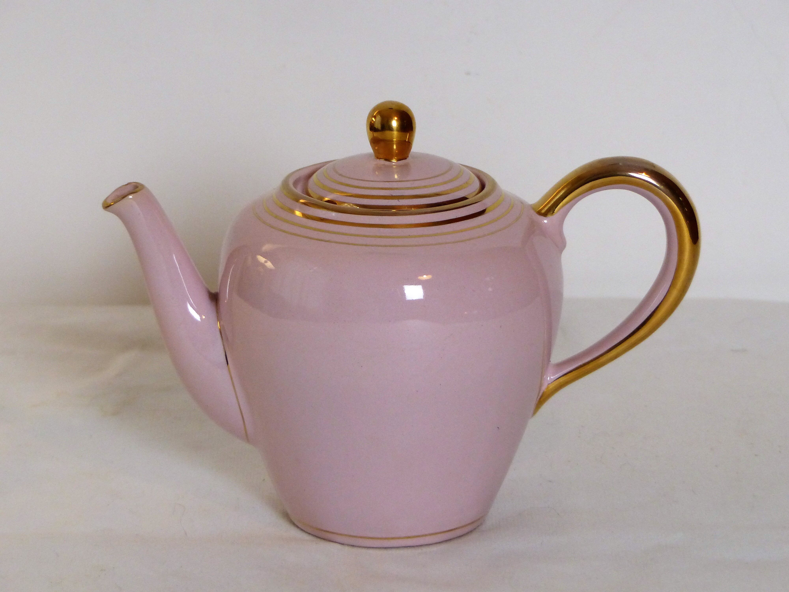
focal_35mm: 167
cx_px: 394
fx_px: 3806
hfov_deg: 11.8
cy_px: 296
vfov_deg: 8.9
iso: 250
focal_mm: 27.4
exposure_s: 1/80
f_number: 2.8
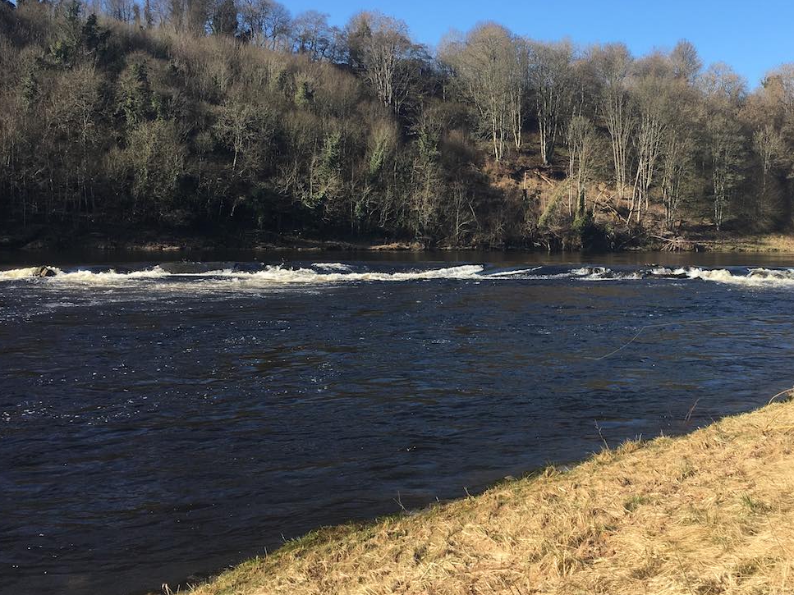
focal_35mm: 42
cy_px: 272
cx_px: 538
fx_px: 963
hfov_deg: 44.1
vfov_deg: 34.3
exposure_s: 1/793
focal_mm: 4.15
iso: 25
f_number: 2.2
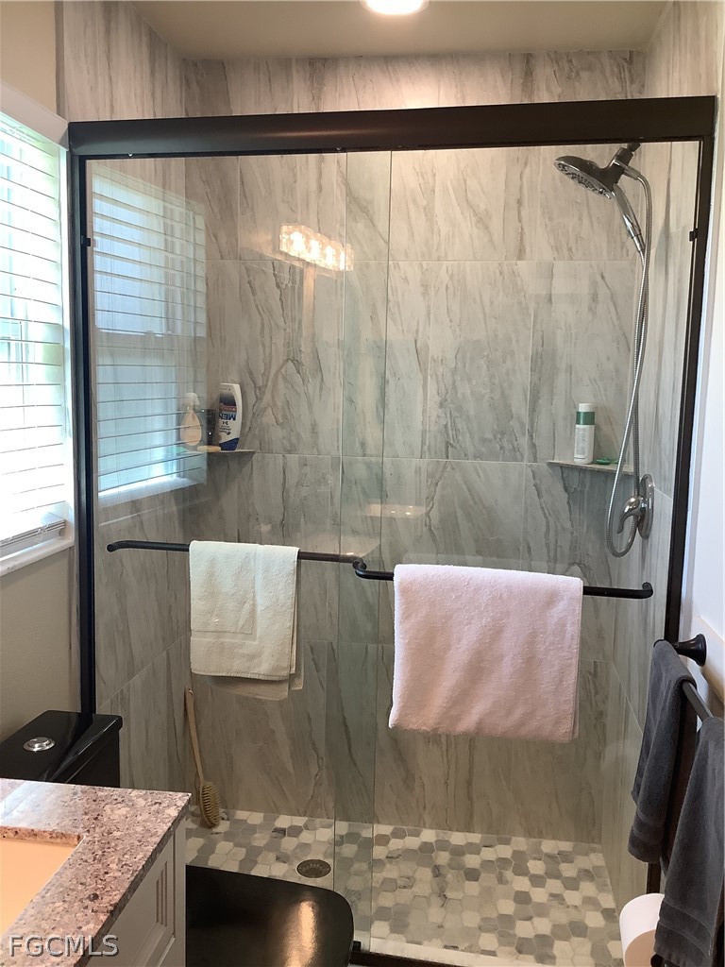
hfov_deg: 45.4
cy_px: 484
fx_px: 866
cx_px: 362
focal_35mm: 31
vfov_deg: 58.4
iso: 125
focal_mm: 3.3
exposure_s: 1/60
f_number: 2.4
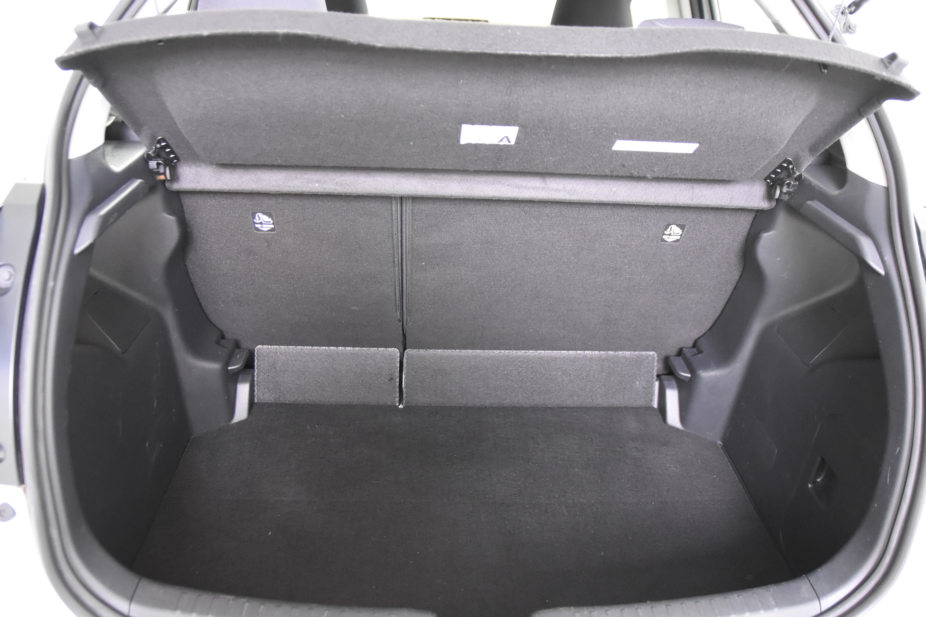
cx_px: 463
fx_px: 656
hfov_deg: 70.4
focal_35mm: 26
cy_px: 308
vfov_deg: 50.4
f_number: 2.8
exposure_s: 1/25
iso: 4000
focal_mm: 17
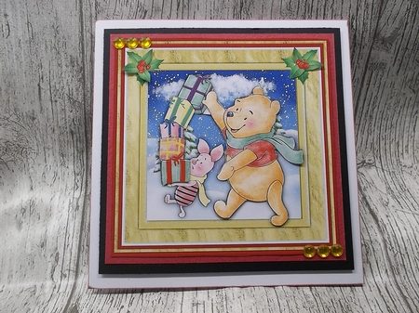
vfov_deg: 48.2
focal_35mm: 29
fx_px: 351
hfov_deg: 61.7
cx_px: 210
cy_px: 156
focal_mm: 4.1
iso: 111
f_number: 3.3
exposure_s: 1/30
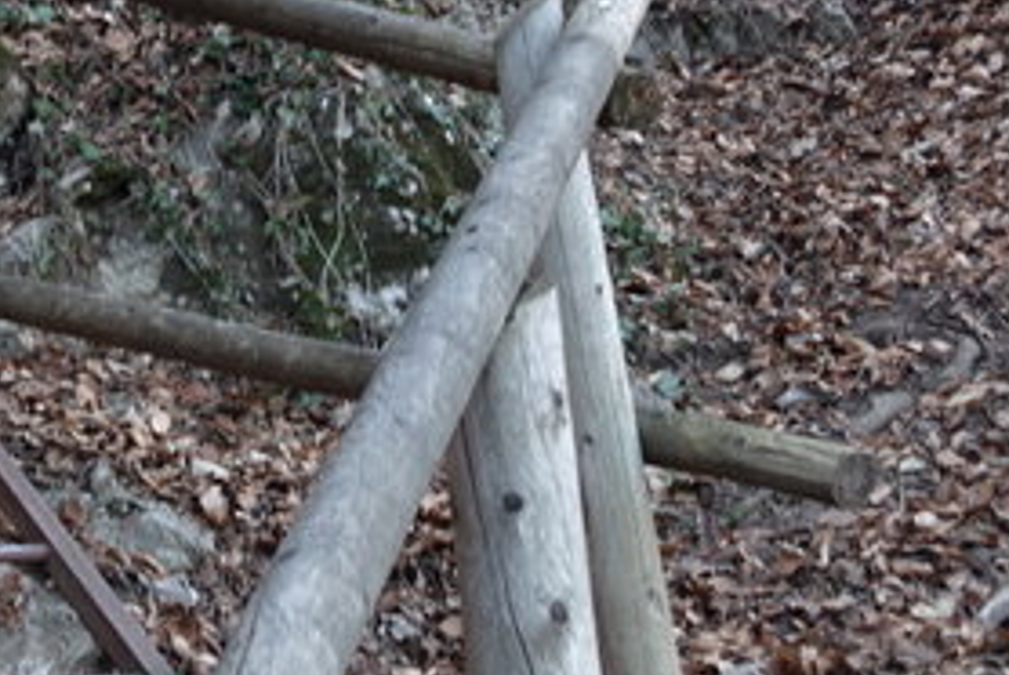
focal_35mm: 97
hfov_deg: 19.2
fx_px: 2721
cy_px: -51
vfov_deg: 13.9
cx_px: -348
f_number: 3.2
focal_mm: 11.12
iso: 125
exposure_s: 1/50
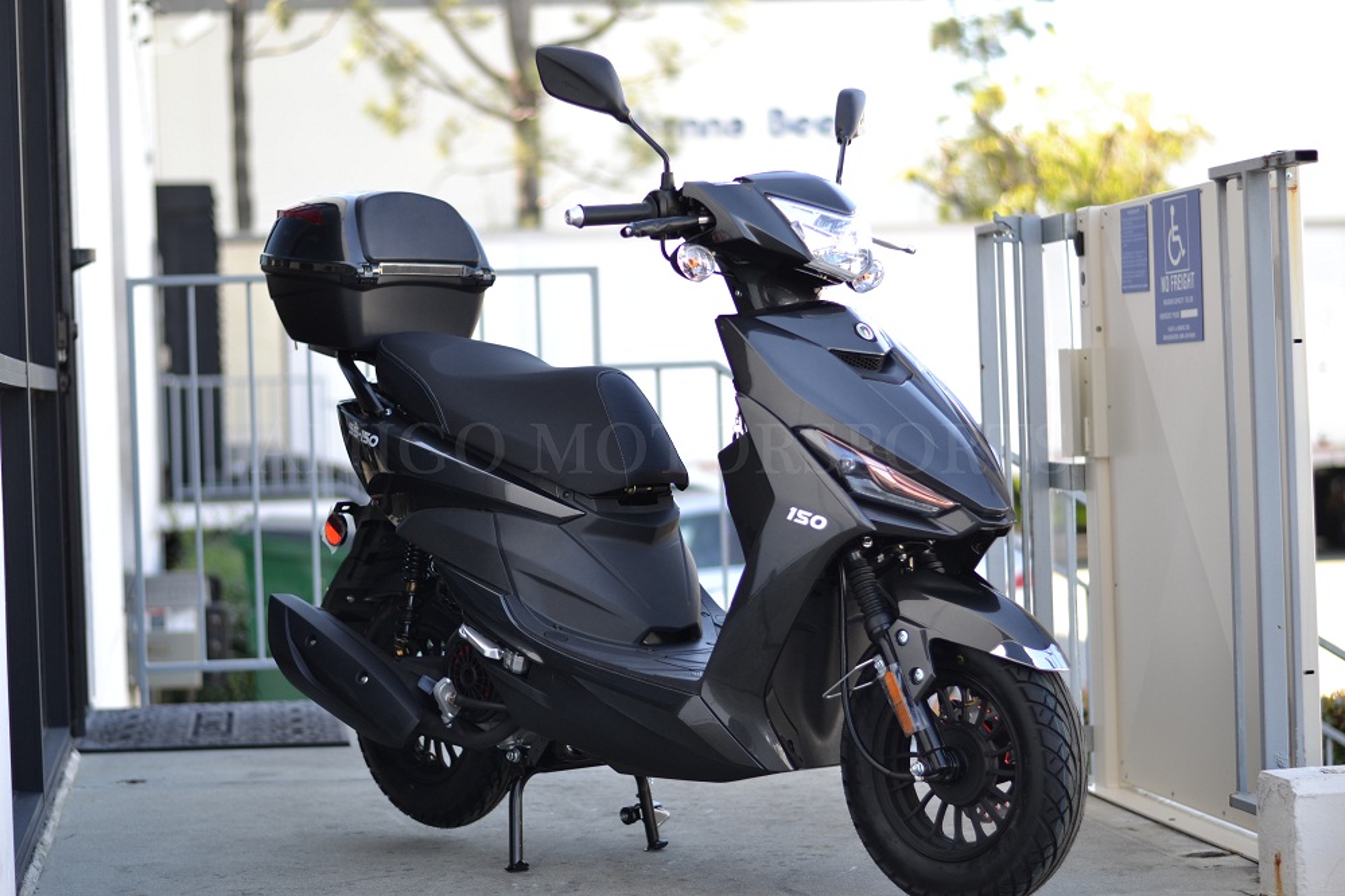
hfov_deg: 27.0
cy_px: 448
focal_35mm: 75
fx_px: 2802
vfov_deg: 18.2
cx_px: 672
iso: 100
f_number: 1.8
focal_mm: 50
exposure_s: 1/500
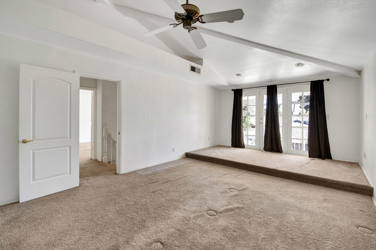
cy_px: 125
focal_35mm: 15
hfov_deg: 100.4
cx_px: 188
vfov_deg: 77.2
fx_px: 157
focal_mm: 15
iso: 400
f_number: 7.1
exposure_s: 1/80
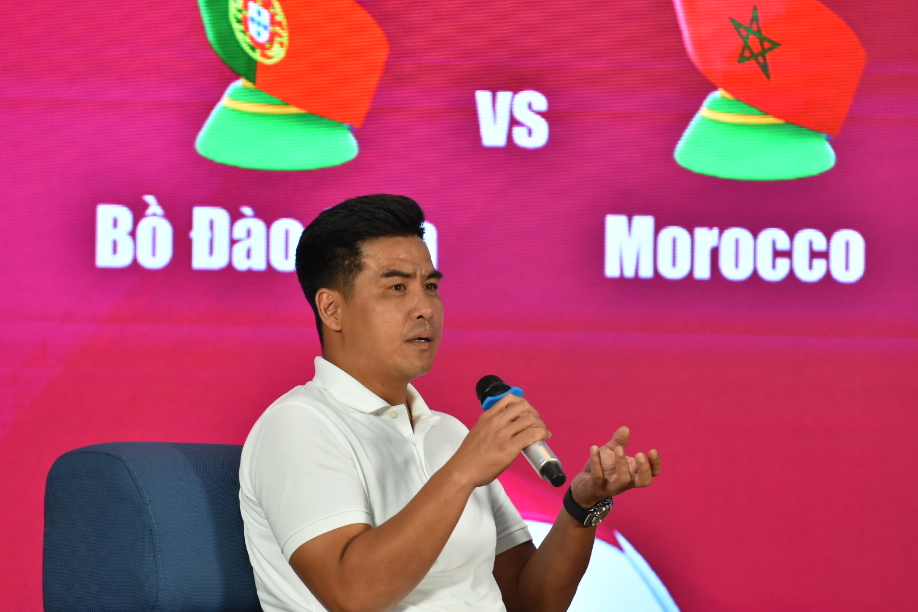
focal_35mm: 262
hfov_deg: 7.8
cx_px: 459
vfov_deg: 5.2
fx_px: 6693
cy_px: 306
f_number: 4
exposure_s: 1/200
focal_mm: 175
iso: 800
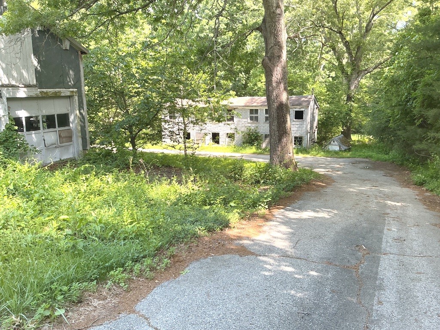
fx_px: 369
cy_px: 165
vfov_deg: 48.2
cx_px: 220
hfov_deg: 61.7
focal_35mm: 29
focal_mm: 3
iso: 20
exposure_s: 1/120
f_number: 1.8
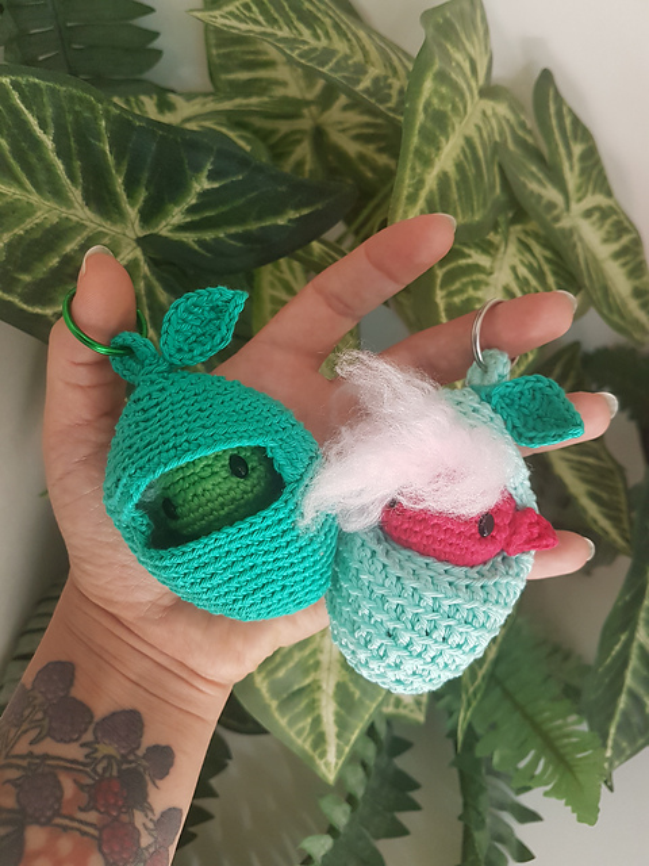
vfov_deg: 67.3
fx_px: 650
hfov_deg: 53.1
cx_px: 324
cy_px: 433
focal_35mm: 26
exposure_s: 1/50
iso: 125
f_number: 1.7
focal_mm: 4.2
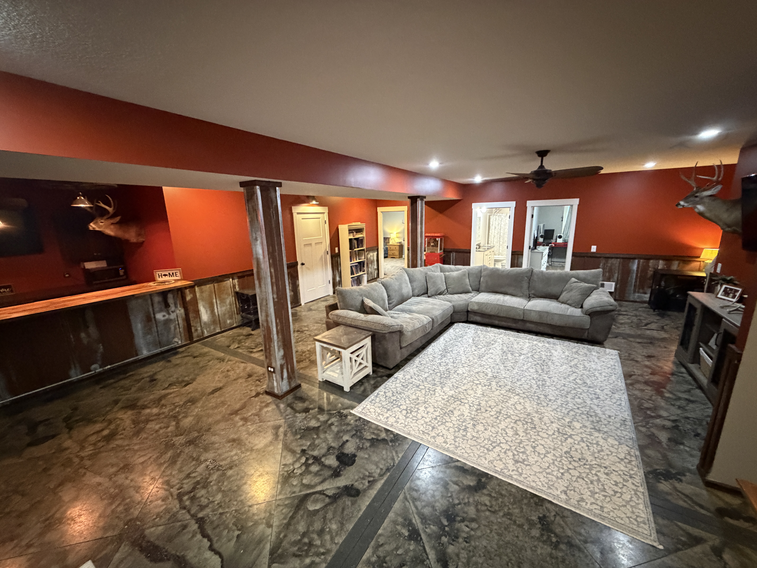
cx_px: 378
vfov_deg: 85.7
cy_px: 284
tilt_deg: -11.6
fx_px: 306
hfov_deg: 102.1
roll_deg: +0.6
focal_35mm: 14
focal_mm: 2.22
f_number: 2.2
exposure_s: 1/40
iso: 1250
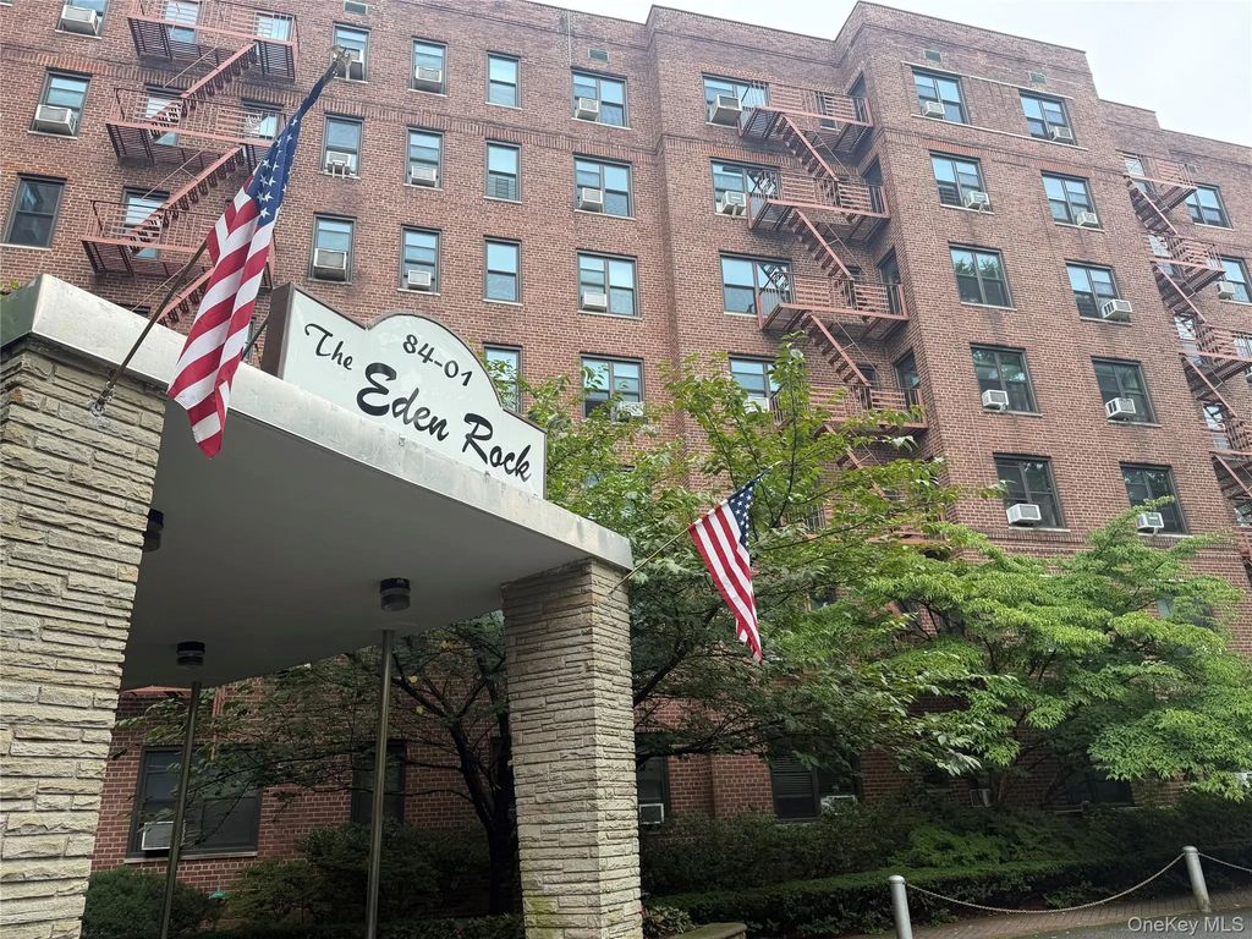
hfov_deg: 71.6
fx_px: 868
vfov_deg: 56.8
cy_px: 470
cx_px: 626
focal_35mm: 24
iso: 80
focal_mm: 6.76
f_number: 1.78
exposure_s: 1/840
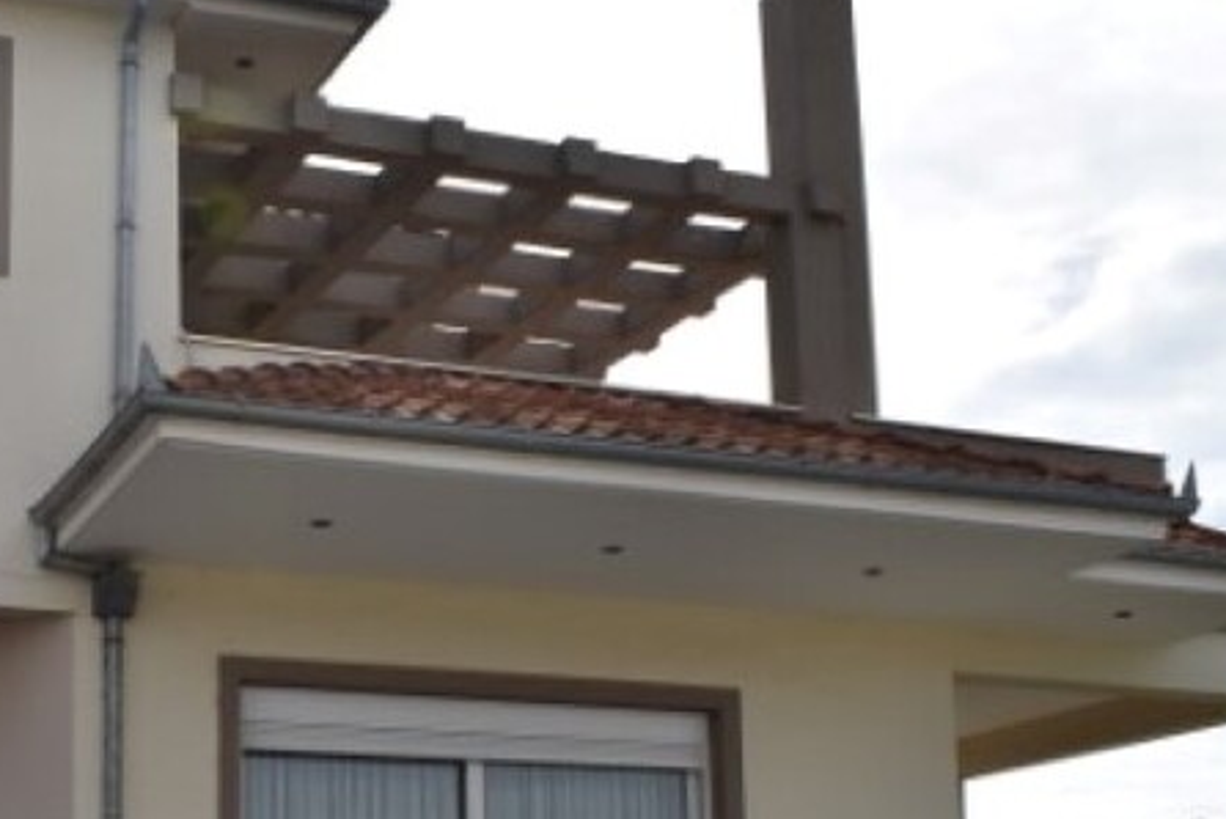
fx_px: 2113
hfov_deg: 31.7
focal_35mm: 62
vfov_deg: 21.5
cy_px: 732
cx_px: 289
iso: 100
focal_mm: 18
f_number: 13
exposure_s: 1/200
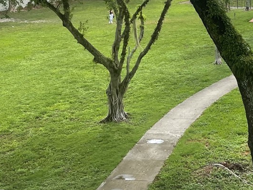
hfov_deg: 25.4
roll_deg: +0.4
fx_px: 548
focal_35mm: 75
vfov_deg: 18.4
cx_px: 217
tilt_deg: +0.2
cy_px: -52
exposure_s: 1/1821
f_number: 1.6
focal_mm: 5.1
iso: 32
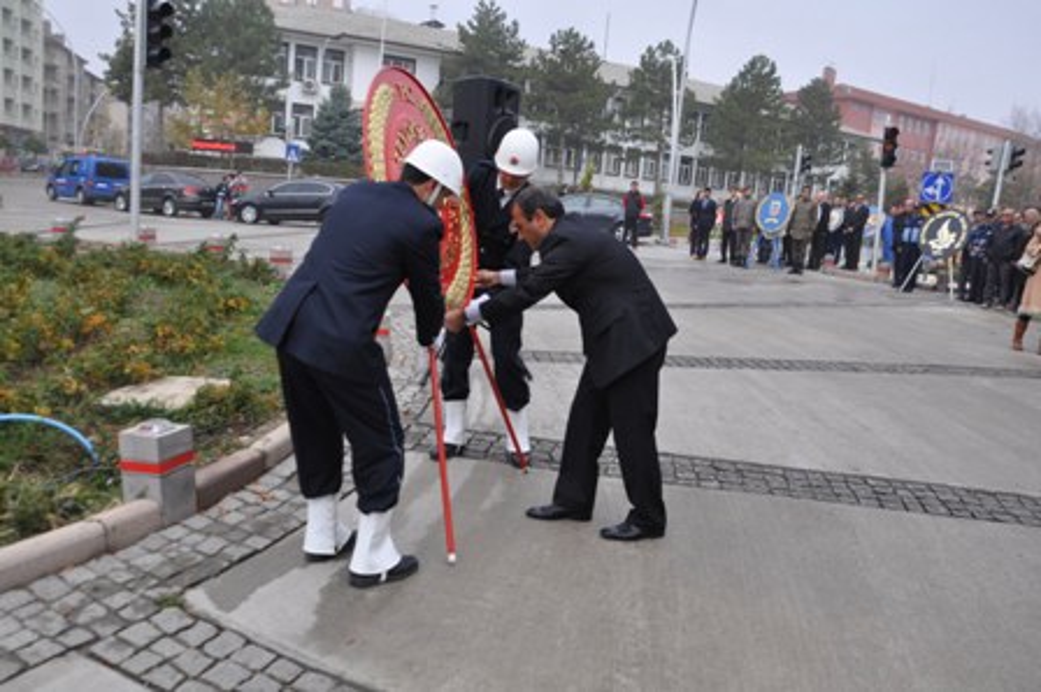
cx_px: 520
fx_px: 780
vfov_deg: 47.9
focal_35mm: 27
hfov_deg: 67.4
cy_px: 346
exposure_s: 1/200
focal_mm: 18
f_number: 7.1
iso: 200
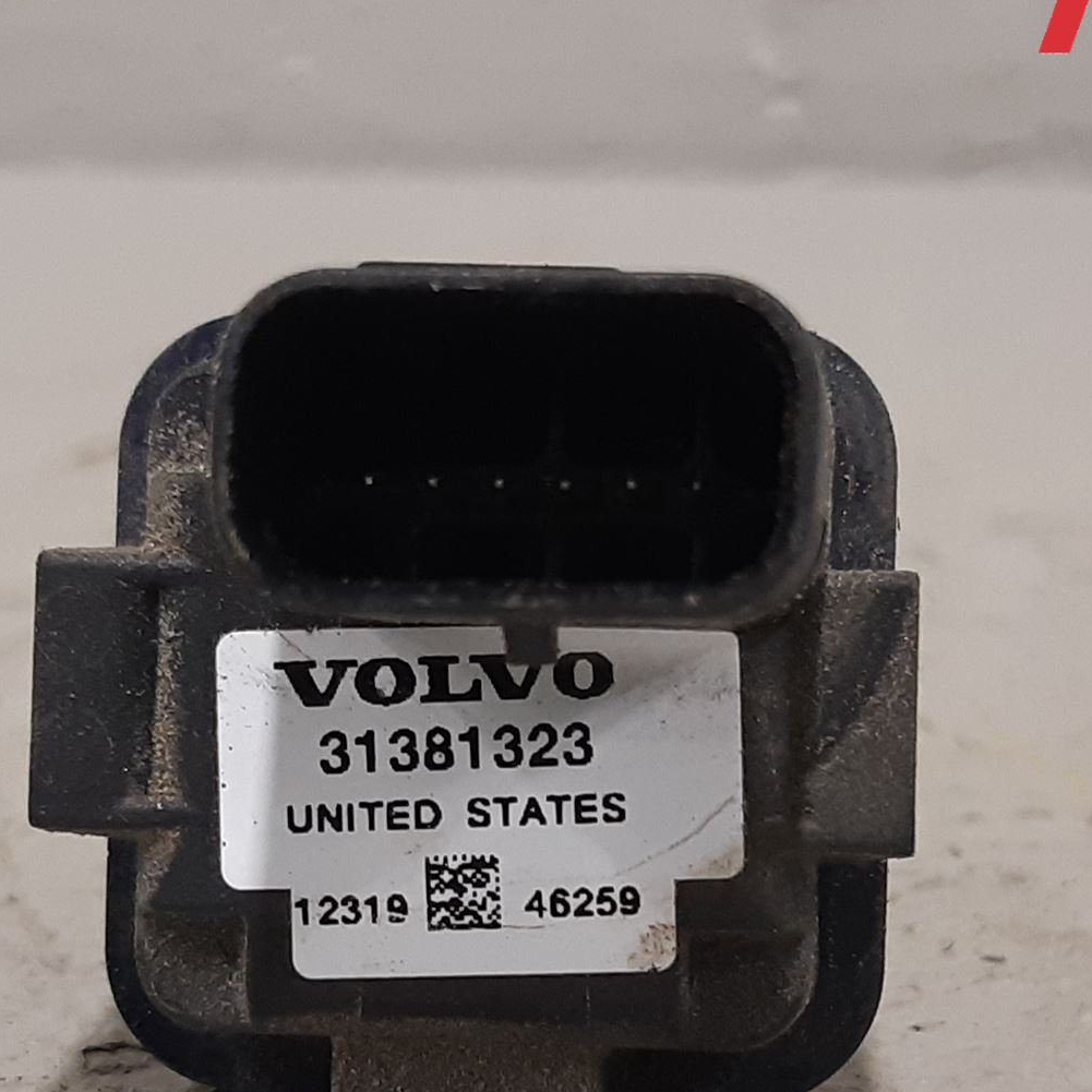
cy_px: 707
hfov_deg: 36.0
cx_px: 591
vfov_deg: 35.8
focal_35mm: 47
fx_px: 1677
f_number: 1.7
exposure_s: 1/50
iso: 160
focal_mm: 3.93
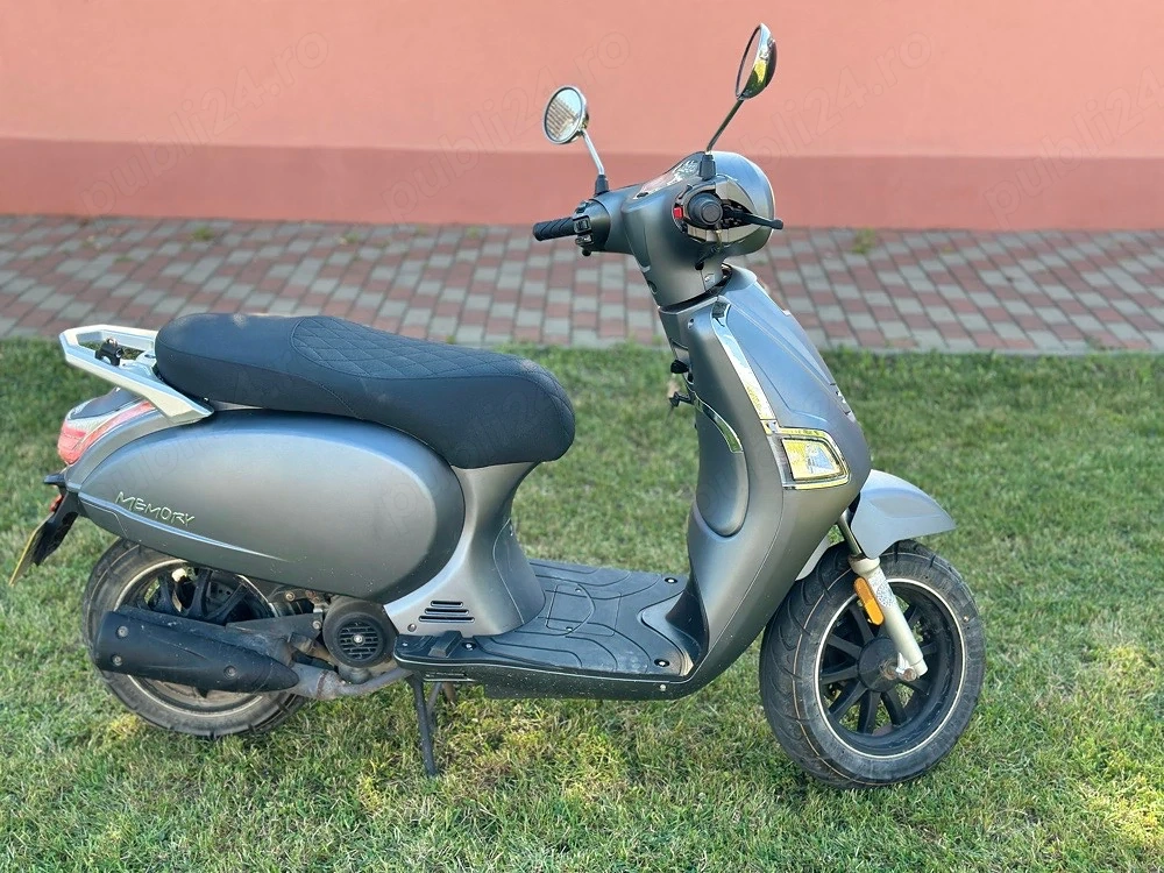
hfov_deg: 39.7
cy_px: 436
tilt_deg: -19.9
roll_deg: -1.0
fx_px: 1614
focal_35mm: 48
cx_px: 582
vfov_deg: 30.3
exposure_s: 1/464
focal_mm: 6.86
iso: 80
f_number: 1.78
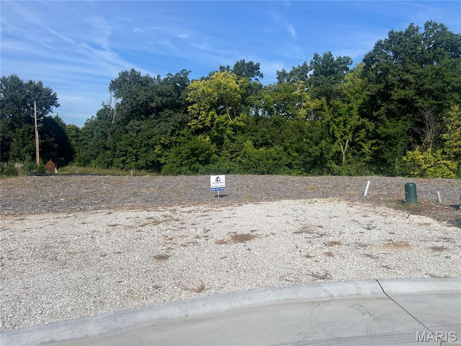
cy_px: 173
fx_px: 346
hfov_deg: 67.3
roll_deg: -1.3
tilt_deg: -5.8
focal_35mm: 26
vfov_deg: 53.1
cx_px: 230
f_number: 1.5
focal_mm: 5.7
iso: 50
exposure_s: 1/7463
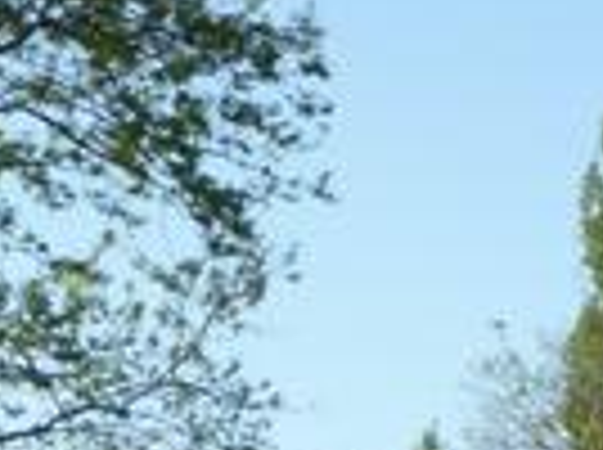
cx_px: 171
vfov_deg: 6.2
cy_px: 360
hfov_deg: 8.3
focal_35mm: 239
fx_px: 4156
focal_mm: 6.7
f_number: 3.9
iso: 100
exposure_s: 1/500
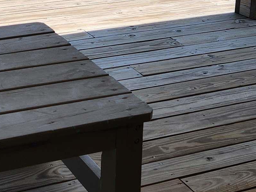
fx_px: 651
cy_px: -44
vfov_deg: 16.1
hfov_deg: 21.6
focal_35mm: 88
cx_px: 11
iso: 20
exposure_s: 1/1328
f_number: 1.8
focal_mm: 5.4
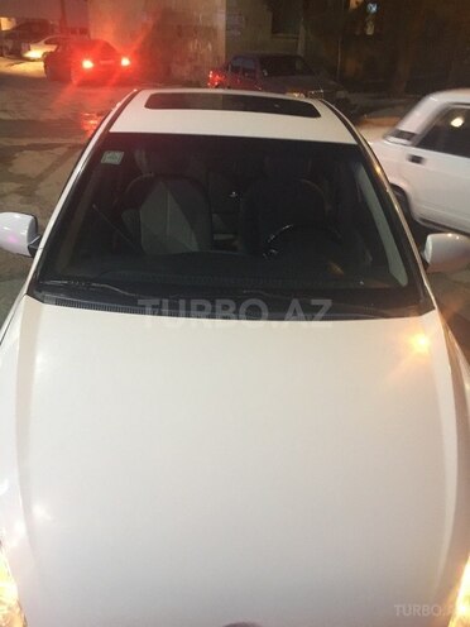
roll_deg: -0.7
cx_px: 235
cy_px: 314
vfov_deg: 61.7
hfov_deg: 48.2
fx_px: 525
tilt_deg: -27.3
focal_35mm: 29
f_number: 2.2
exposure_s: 1/17
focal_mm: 4.15
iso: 400
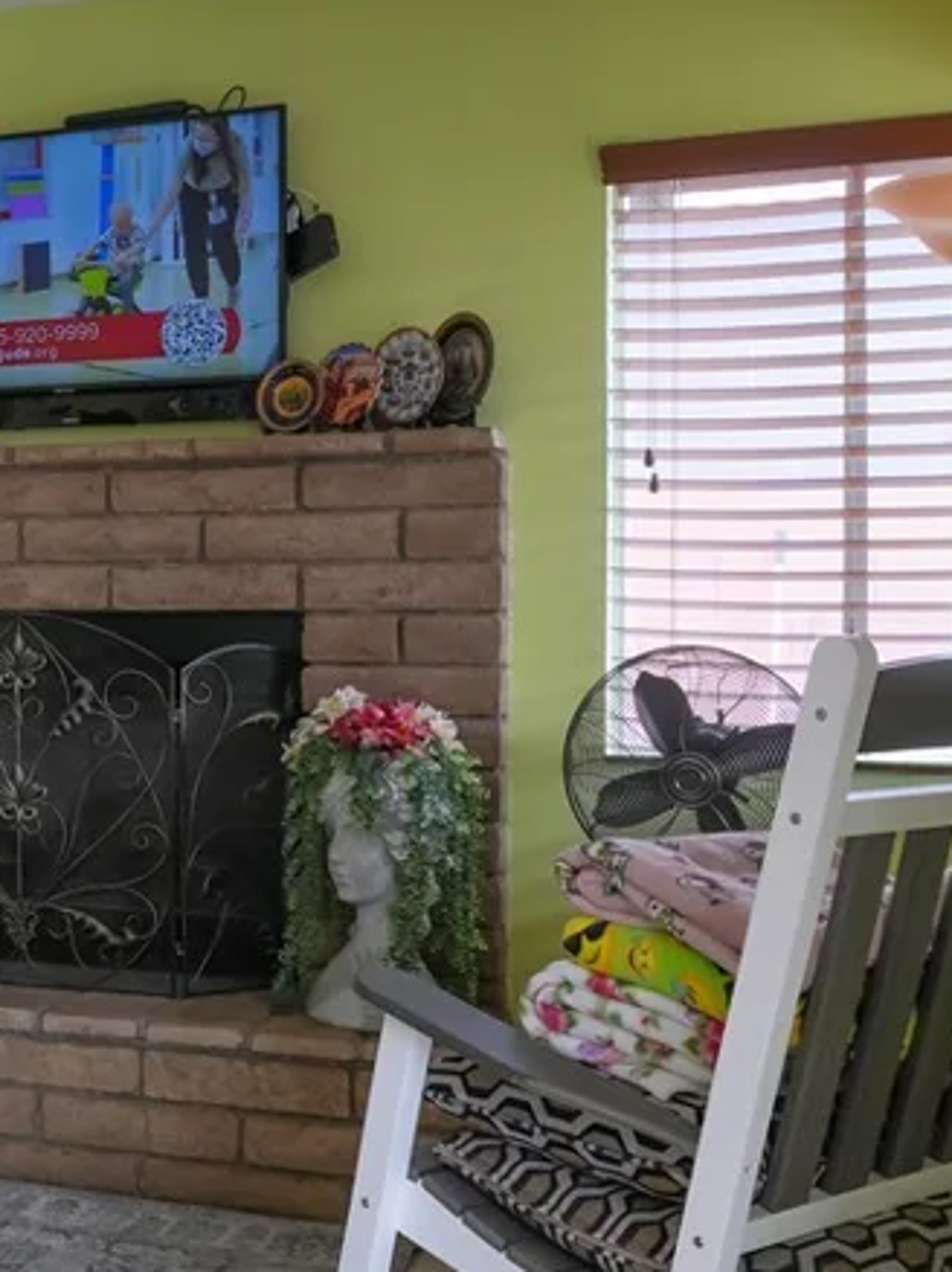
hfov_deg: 25.4
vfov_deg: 35.5
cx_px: -44
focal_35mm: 54
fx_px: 1982
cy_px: 742
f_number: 5.6
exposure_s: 1/60.5
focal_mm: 16
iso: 100
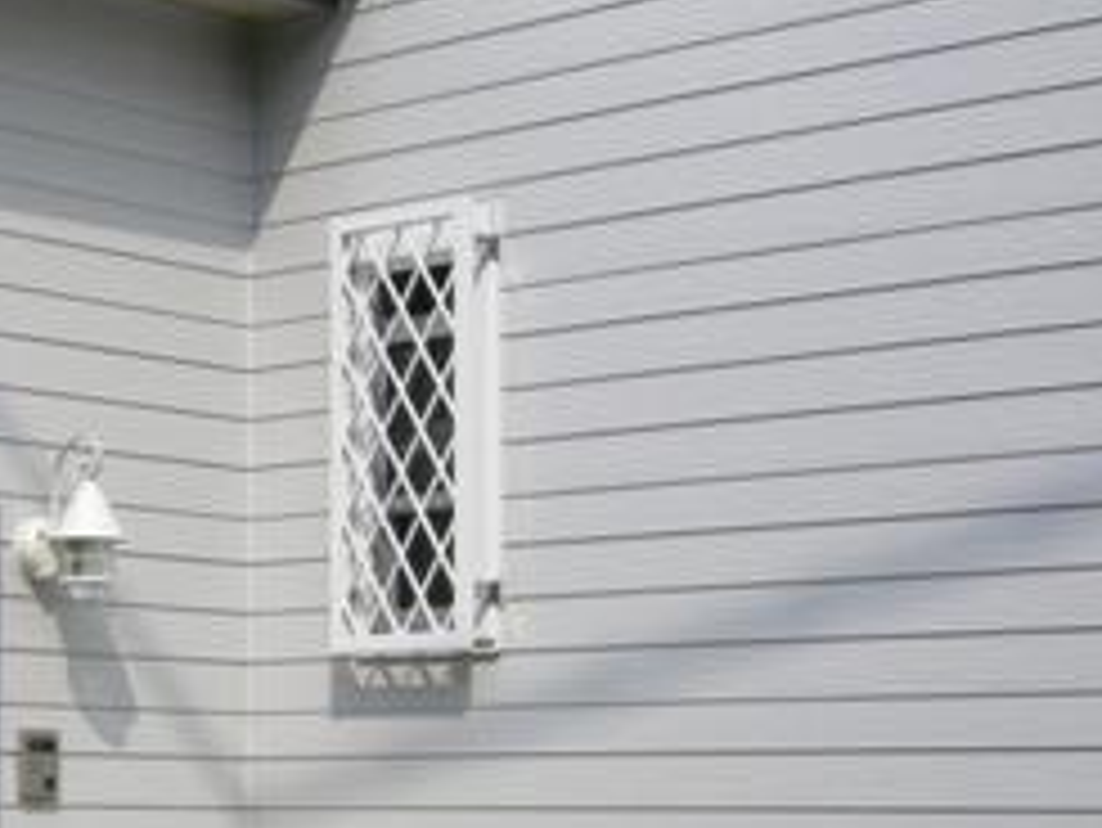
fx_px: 2994
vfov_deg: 15.2
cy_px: 958
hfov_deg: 19.9
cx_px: -112
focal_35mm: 94
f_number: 6.1
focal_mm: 7.5
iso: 64
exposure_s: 1/246
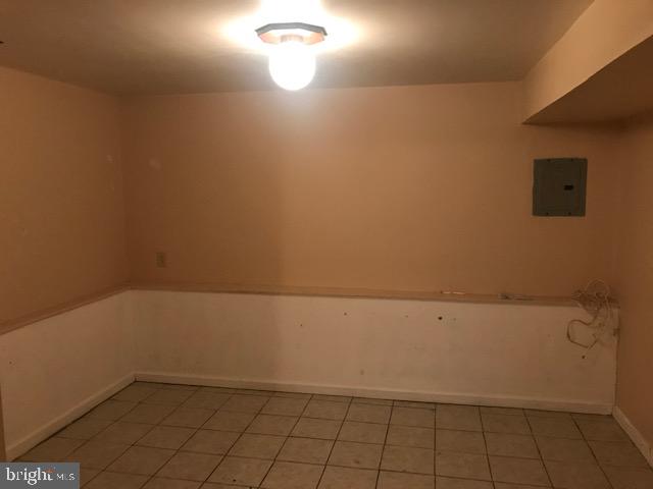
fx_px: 528
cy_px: 244
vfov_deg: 49.7
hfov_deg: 63.4
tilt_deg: -5.1
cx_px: 326
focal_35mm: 28
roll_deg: +0.1
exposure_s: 1/15
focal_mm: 3.99
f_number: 1.8
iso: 100
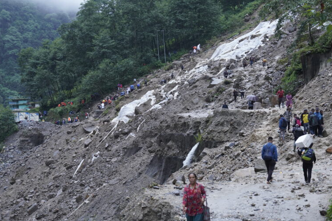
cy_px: 100
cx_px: 164
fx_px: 627
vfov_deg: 20.0
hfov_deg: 29.7
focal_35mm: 68
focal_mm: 50
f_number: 2.8
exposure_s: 1/60
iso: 800
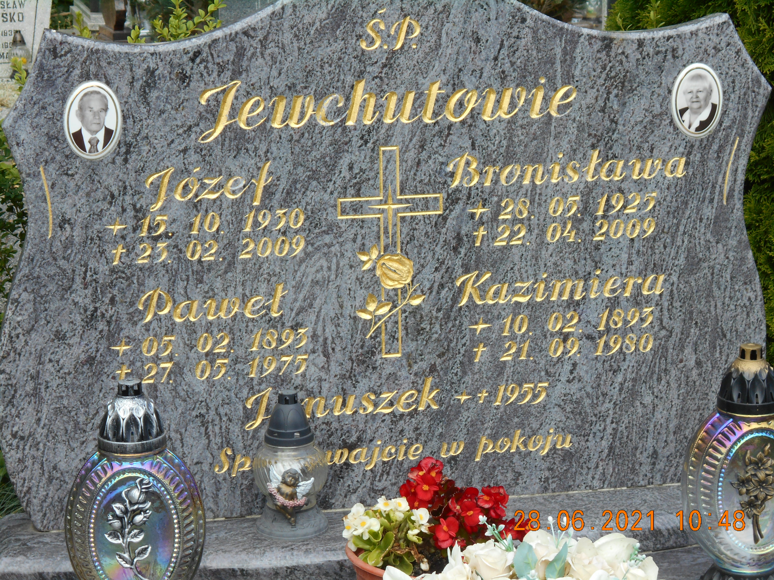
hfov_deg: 22.8
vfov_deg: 17.2
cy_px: 290
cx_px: 387
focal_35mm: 86
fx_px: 1923
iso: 80
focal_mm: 15.4
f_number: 6.3
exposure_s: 1/160
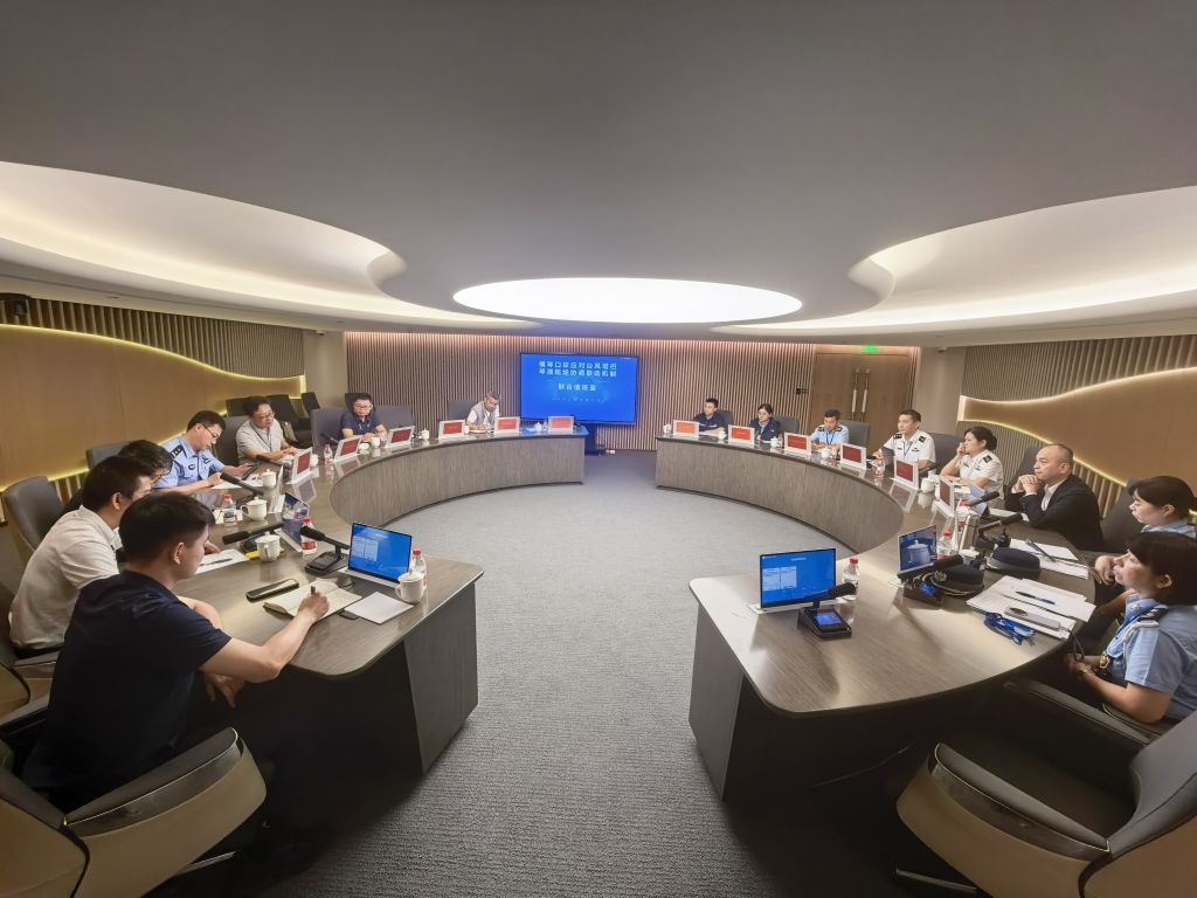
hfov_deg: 106.2
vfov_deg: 89.9
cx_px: 598
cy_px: 449
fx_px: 450
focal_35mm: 13
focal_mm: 1.95
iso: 100
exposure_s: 1/100
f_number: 2.2
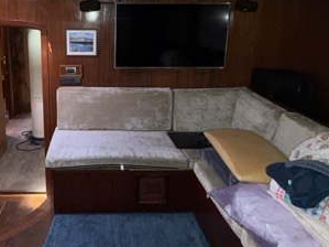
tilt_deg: -11.7
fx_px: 285
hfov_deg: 58.1
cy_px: 74
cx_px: 99
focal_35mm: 30
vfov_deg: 45.7
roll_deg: -0.1
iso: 250
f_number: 2.2
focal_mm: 2.22
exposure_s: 1/42
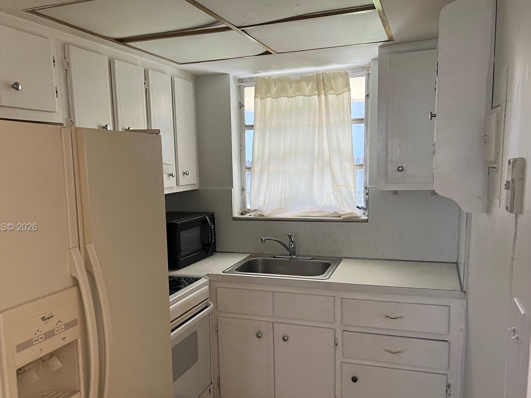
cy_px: 228
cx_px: 231
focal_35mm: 31
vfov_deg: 45.3
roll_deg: +1.1
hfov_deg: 58.2
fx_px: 475
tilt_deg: -10.5
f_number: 1.5
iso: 125
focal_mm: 5.7
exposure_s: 1/67
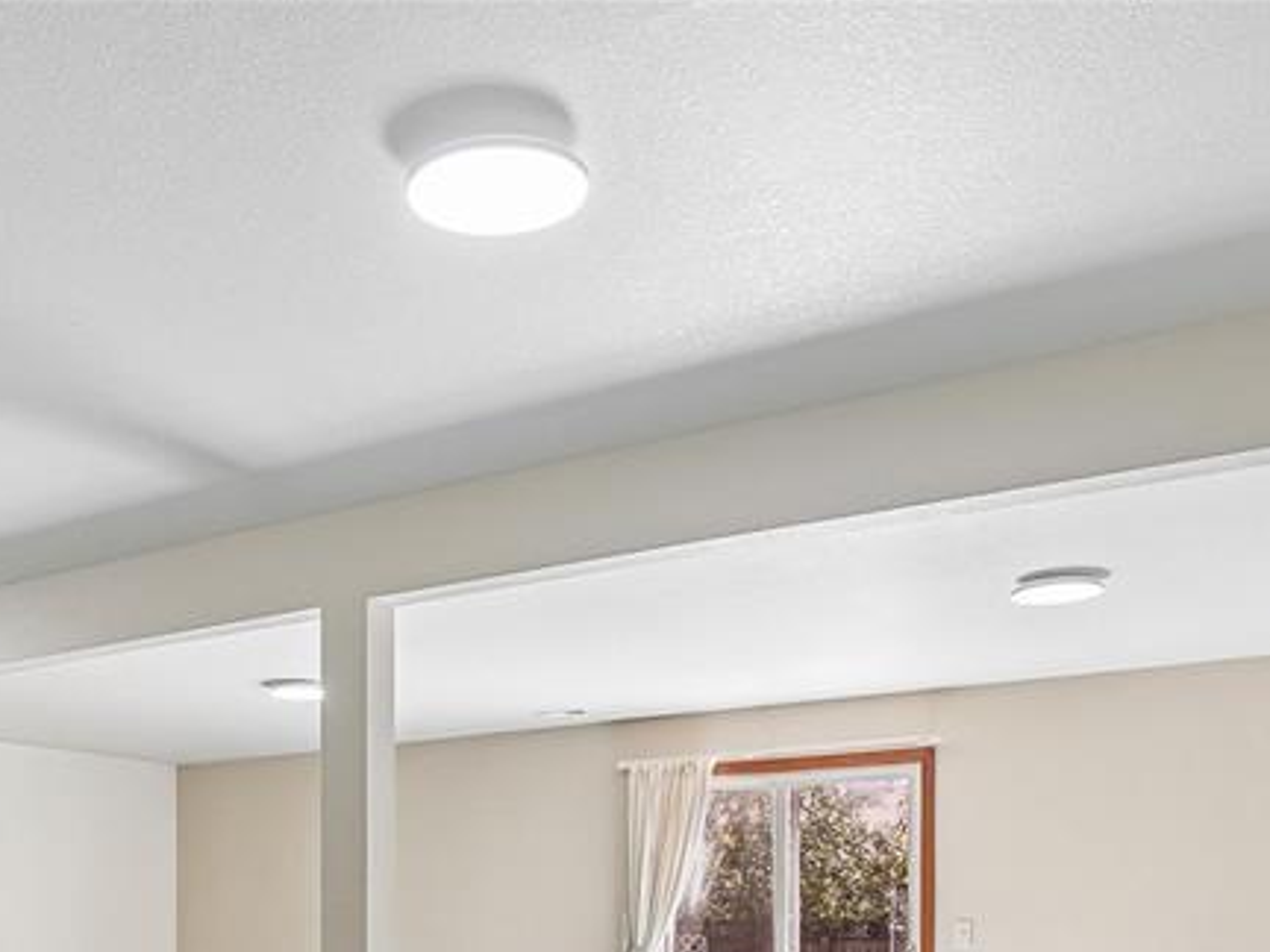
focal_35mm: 41
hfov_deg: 44.8
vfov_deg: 31.8
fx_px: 1504
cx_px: 376
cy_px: 999
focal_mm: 12
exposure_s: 1/25
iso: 400
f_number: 8
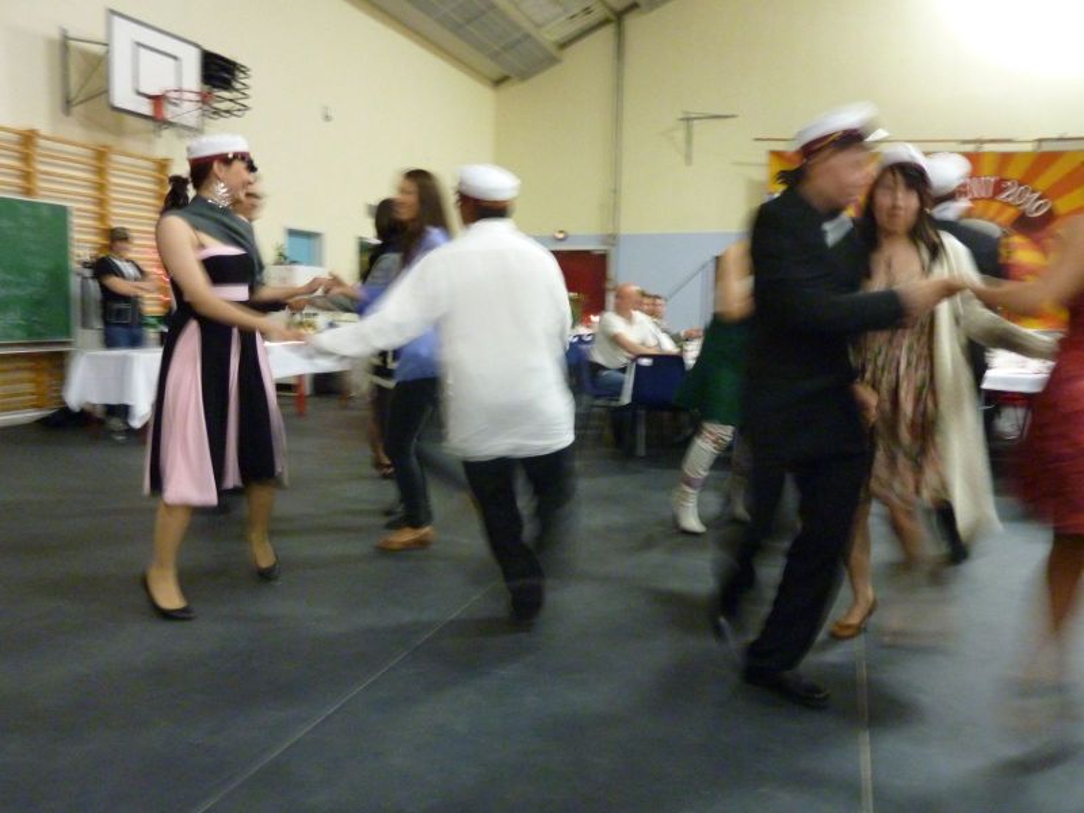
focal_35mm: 25
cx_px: 542
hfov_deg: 69.4
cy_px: 406
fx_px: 783
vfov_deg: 54.9
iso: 400
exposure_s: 1/8
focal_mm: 4.1
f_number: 3.3
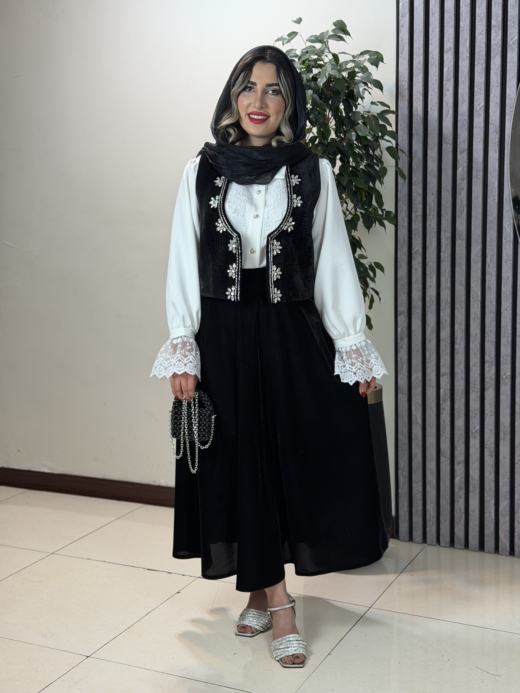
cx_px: 260
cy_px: 346
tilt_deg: -8.8
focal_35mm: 48
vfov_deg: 39.7
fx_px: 961
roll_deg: +1.4
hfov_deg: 30.3
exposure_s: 1/100
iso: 80
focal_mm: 6.76
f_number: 1.78
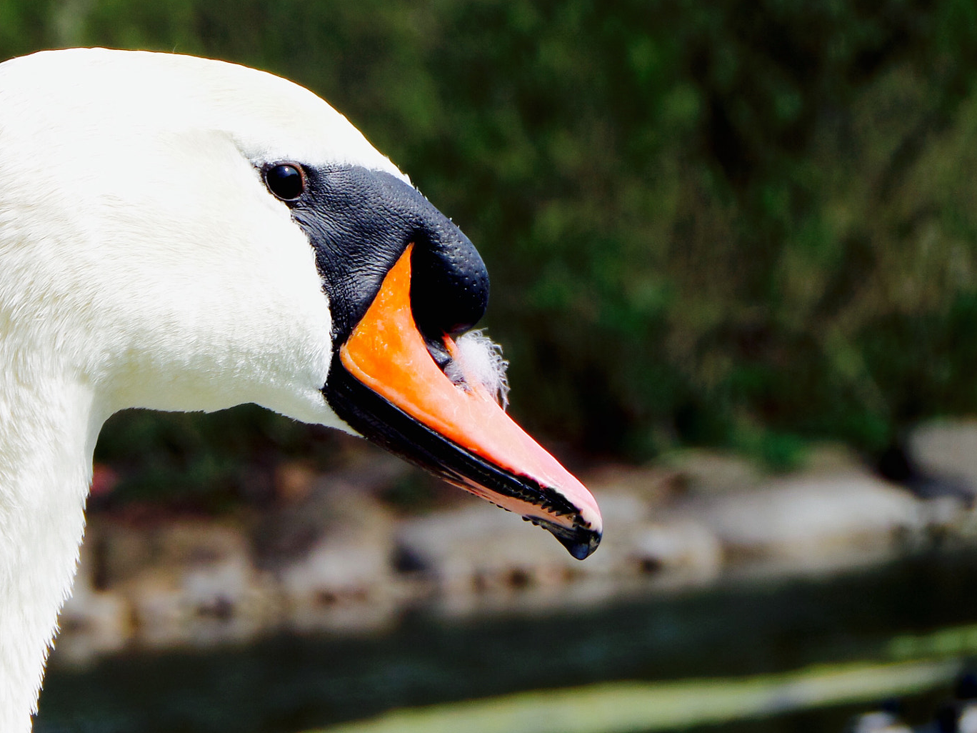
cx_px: 277
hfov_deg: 4.3
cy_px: 299
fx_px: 12927
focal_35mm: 458
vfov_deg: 3.2
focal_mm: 49.7
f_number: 5
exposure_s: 1/250
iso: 100
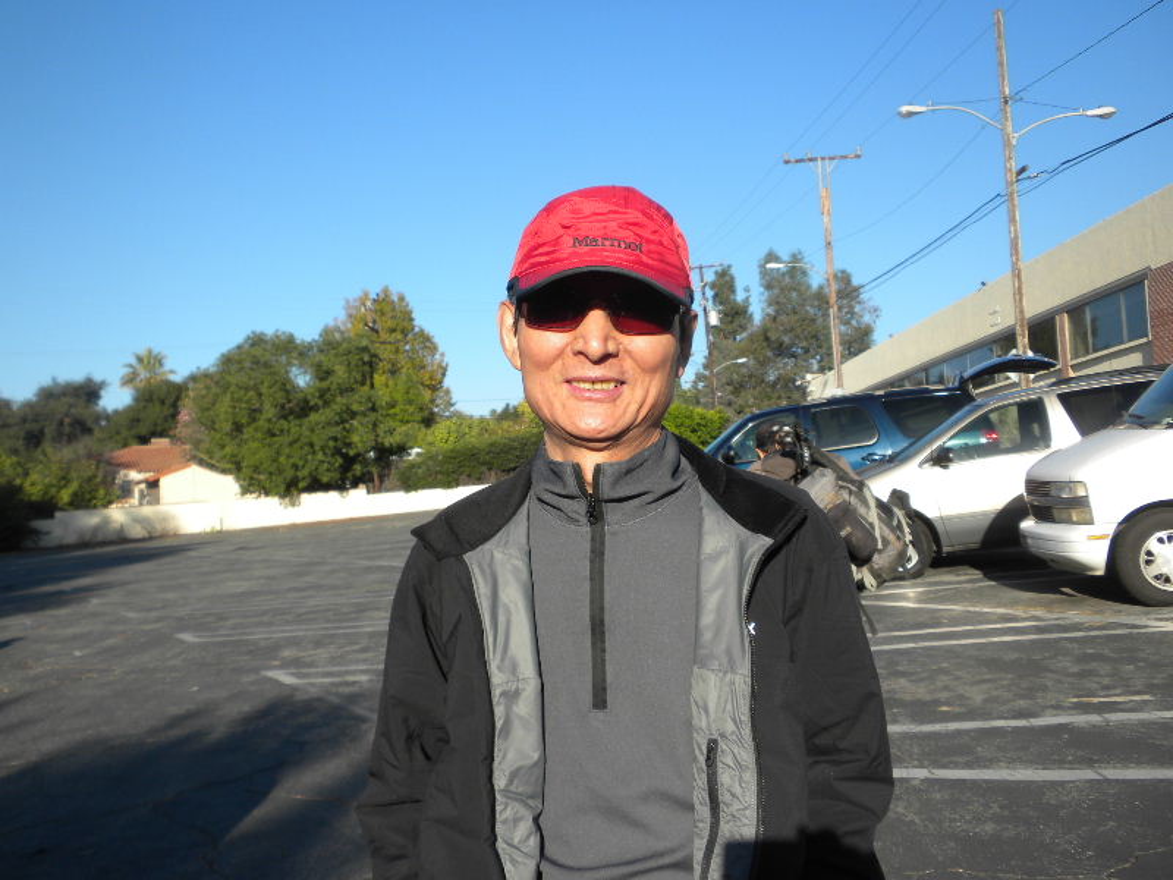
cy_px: 440
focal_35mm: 37
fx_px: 1254
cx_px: 586
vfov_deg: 38.7
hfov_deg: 50.1
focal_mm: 6.6
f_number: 3.5
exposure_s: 1/520
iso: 64
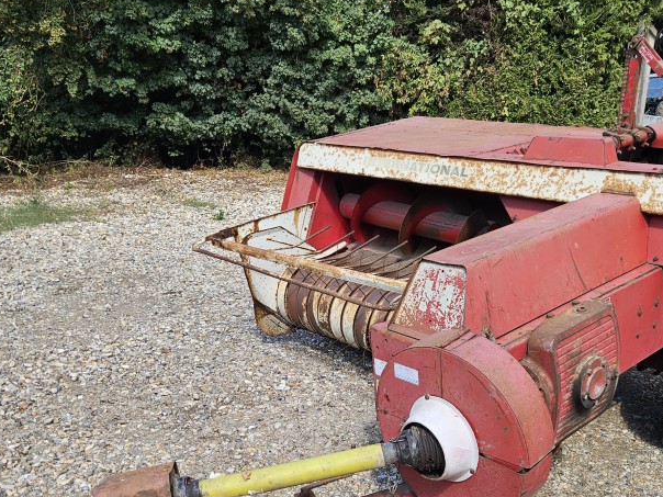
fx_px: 747
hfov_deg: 47.6
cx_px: 390
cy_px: 321
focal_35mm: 39
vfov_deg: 36.5
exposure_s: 1/479
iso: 25
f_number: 1.8
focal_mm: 5.4
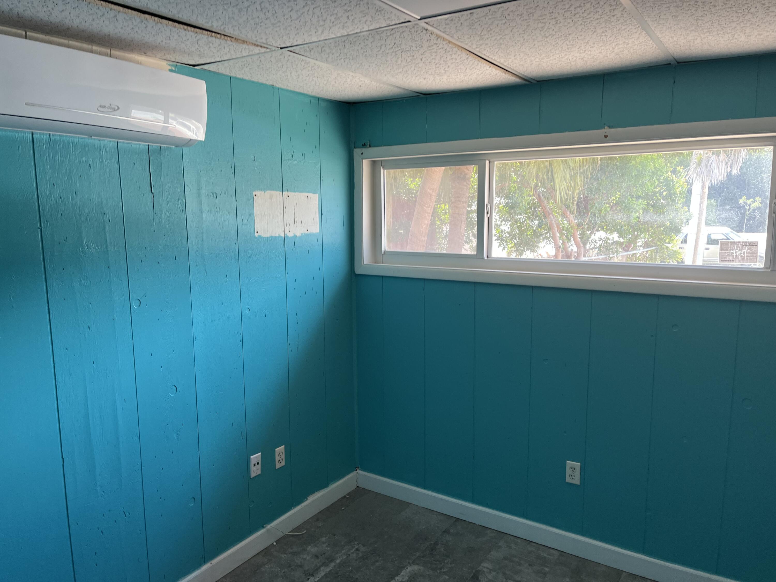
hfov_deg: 67.3
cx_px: 388
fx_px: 583
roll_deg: -0.5
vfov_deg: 53.1
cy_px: 291
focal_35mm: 26
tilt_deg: -7.5
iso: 64
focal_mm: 5.1
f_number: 1.6
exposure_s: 1/60
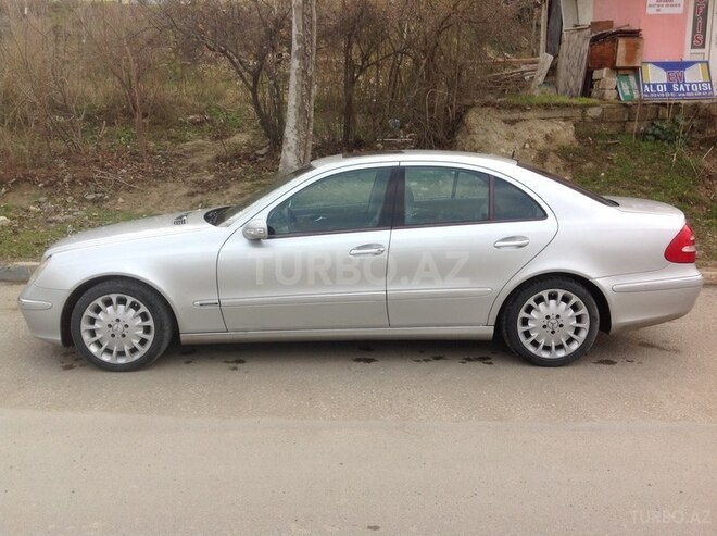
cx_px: 358
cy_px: 268
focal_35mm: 35
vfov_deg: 40.6
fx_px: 724
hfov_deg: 52.7
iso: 50
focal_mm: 4.28
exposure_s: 1/392
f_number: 2.4
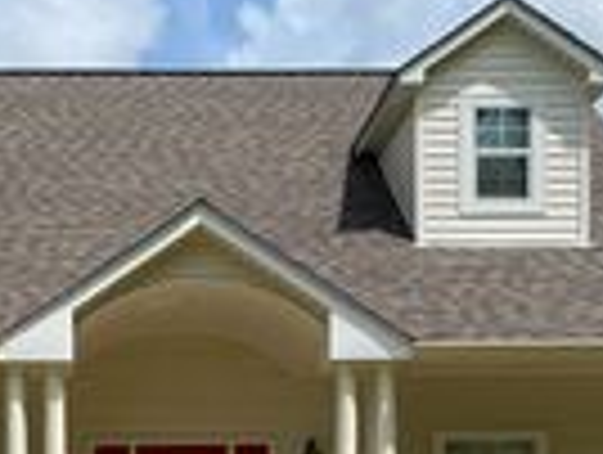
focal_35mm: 97
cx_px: 108
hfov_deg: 20.0
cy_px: 627
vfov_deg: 14.5
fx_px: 1693
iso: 32
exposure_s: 1/3663
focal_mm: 5.1
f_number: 1.6
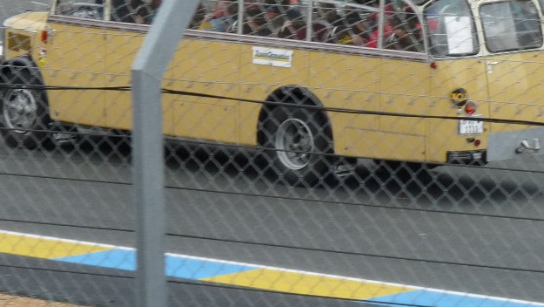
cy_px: 187
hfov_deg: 7.4
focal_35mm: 290
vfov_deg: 4.2
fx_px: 4184
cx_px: 305
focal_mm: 26
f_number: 5
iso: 160
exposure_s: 1/400
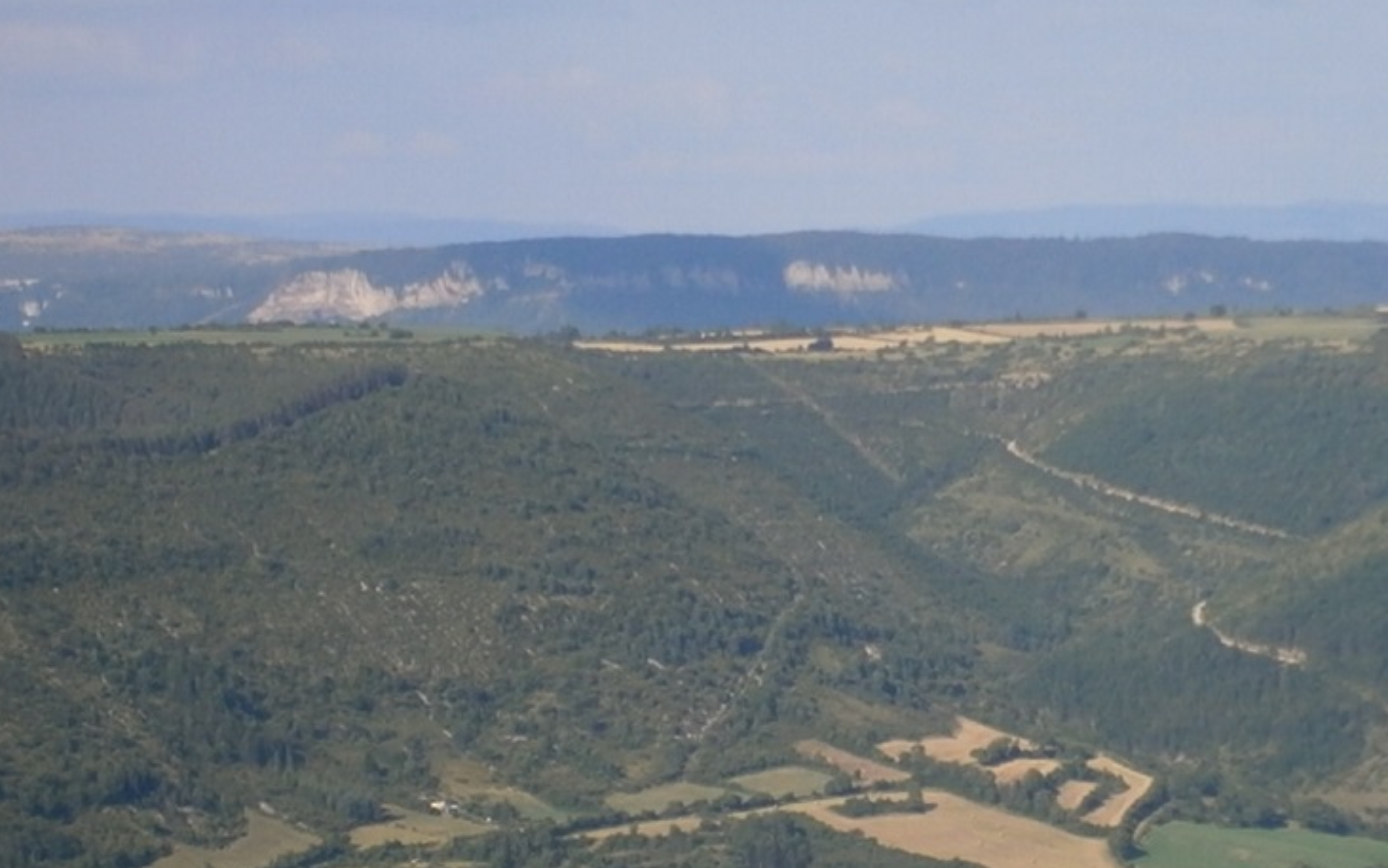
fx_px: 7755
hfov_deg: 10.2
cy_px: 644
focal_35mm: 205
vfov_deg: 6.4
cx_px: 1016
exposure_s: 1/500
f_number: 5.4
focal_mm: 17.8
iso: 80
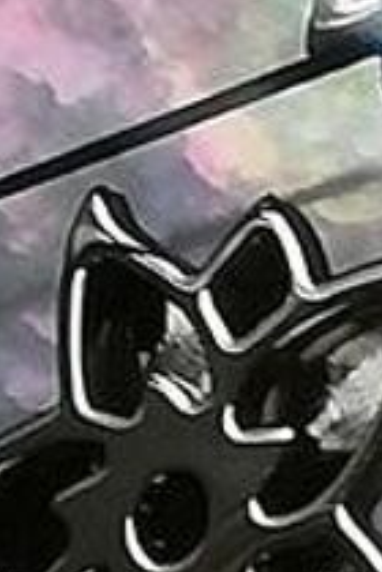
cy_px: 486
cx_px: 617
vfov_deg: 4.3
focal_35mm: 476
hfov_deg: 2.9
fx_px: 7576
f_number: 2.2
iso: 80
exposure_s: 1/60
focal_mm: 3.81
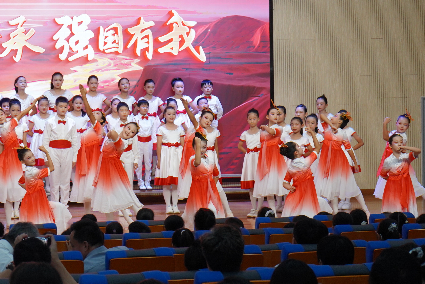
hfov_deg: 17.7
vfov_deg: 12.0
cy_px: 47
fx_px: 1346
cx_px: 56
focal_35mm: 114
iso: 1600
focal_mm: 61
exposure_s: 1/320
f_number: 5.6
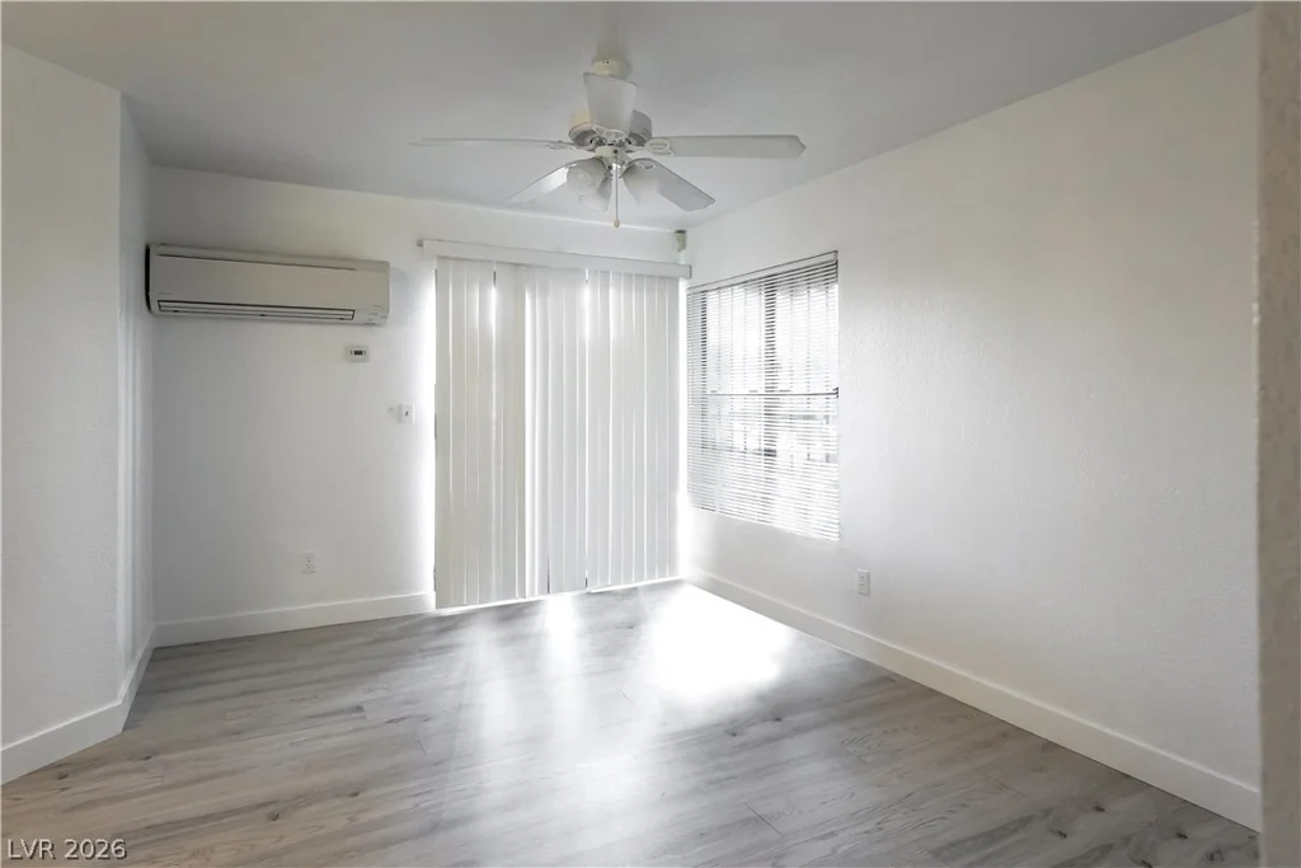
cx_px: 650
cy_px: 434
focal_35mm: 18
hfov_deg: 90.0
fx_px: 651
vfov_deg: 67.4
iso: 1600
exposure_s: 1/160
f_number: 3.2
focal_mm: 12
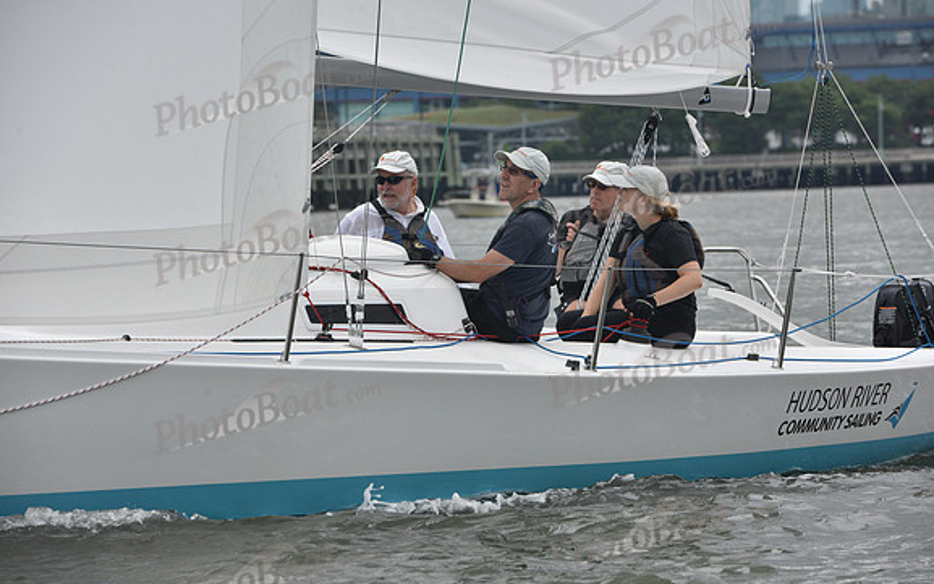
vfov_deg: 6.4
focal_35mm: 205
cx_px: 466
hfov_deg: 10.2
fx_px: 5220
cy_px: 305
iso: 400
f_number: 9
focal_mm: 200
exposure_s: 1/800
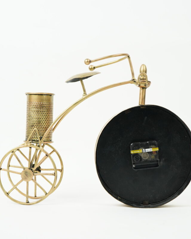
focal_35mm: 72
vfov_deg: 26.4
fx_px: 509
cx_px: 98
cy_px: 120
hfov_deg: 21.3
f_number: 6.3
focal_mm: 51
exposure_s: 1/320
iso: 1250
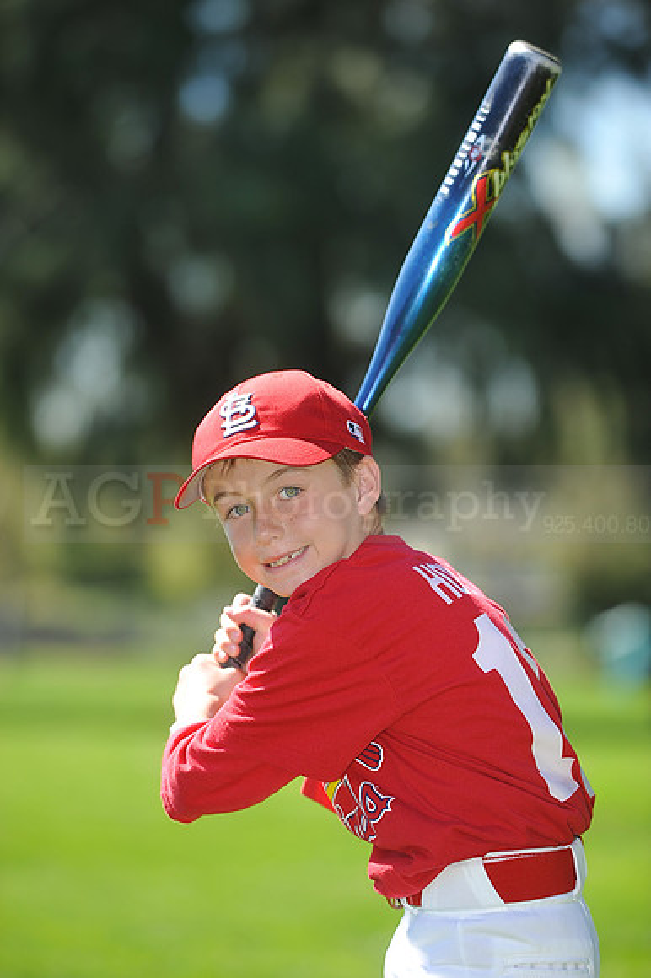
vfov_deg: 10.3
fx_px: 5431
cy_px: 489
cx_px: 326
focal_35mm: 200
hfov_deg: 6.9
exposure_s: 1/640
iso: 200
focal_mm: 200
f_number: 4.5
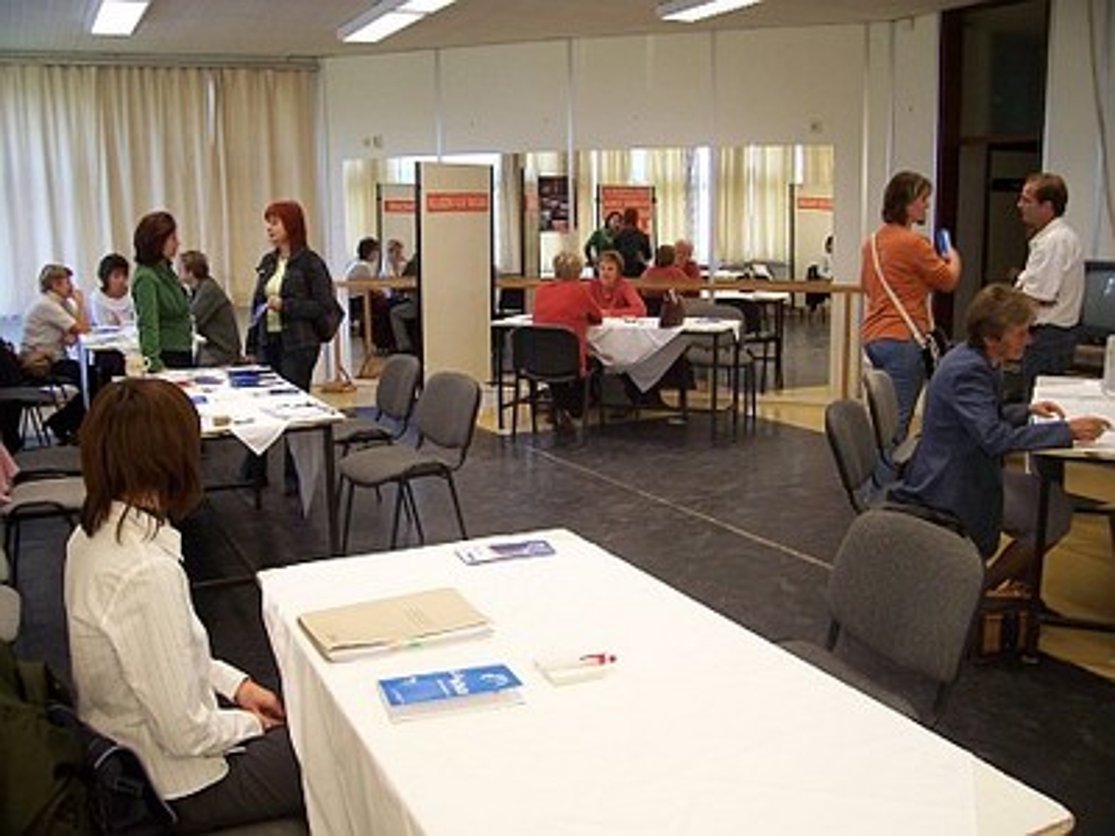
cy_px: 418
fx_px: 1095
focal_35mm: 34
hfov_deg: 54.0
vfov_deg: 41.8
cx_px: 558
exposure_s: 1/45
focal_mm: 5.6
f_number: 2.7
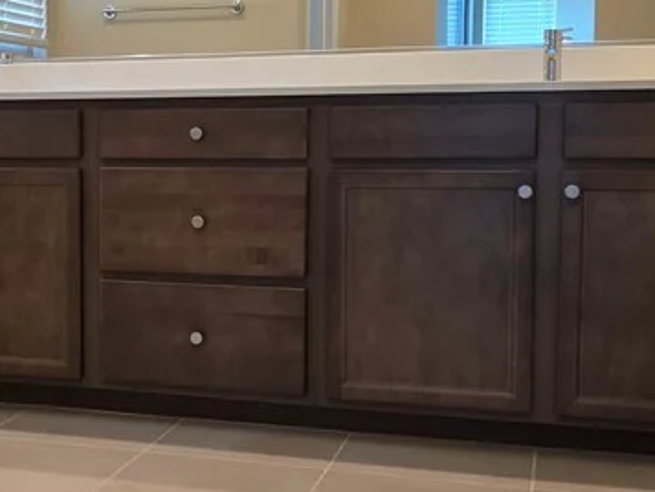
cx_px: 72
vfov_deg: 22.3
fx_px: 1249
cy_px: 222
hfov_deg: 28.3
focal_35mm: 66
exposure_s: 1/120
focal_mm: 6.3
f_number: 1.7
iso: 160
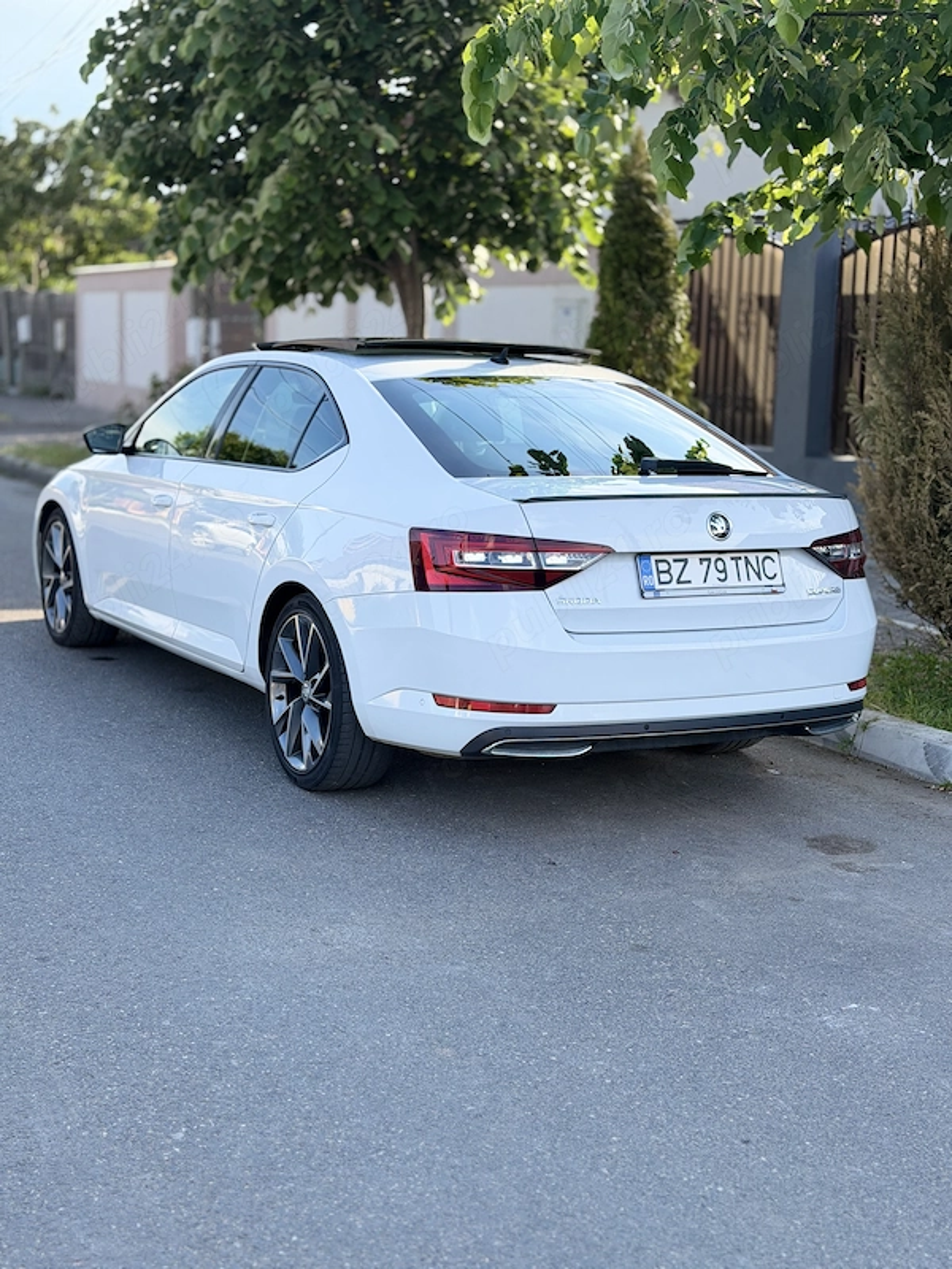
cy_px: 634
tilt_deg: -10.4
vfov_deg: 39.7
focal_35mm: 48
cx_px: 476
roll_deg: -0.9
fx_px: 1760
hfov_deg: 30.3
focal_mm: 6.76
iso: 64
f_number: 1.78
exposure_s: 1/1013
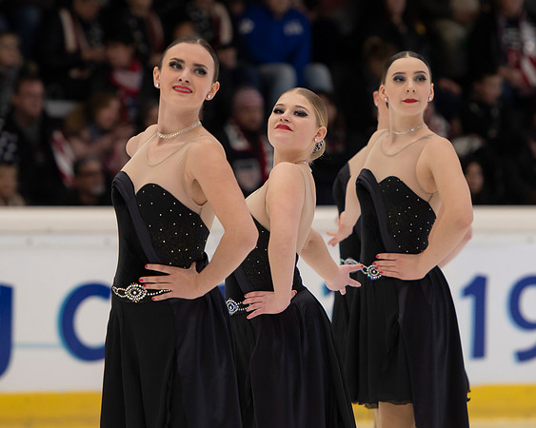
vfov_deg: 4.2
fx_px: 5848
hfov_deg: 5.2
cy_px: 158
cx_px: 307
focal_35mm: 369
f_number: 3.5
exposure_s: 1/250
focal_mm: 165
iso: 800
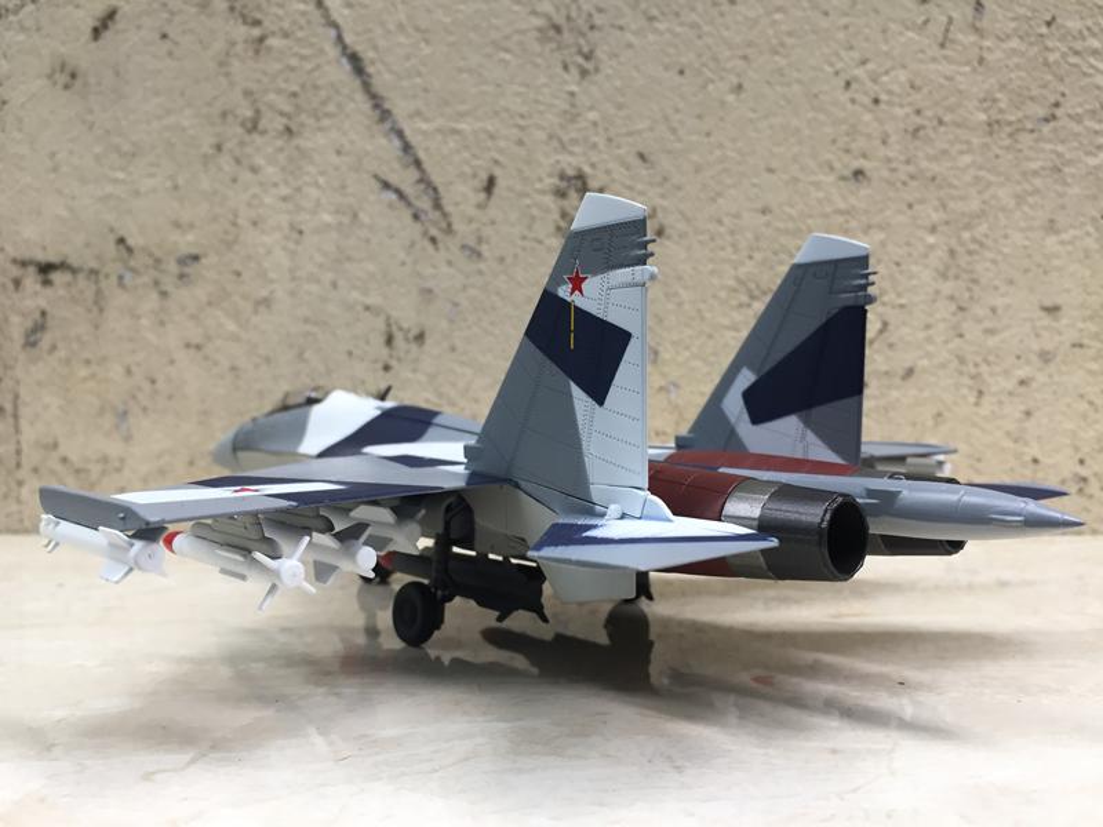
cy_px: 414
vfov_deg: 48.2
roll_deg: -0.5
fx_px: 924
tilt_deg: -1.2
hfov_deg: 61.7
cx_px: 552
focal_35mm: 29
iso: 32
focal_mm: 4.15
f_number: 2.2
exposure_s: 1/33
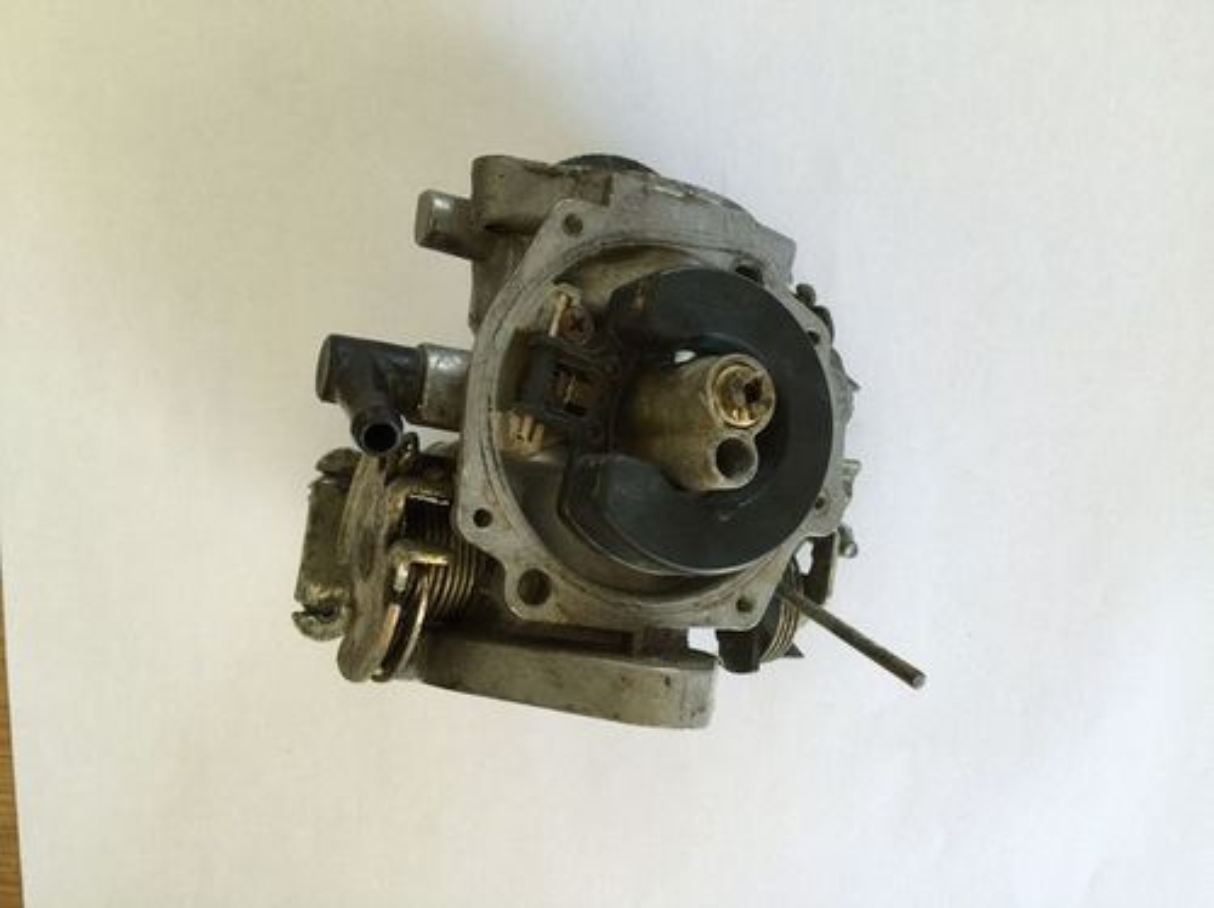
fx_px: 1016
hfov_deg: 61.7
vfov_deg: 48.2
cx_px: 607
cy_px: 454
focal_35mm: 29
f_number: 2.2
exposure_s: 1/30
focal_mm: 4.15
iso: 32
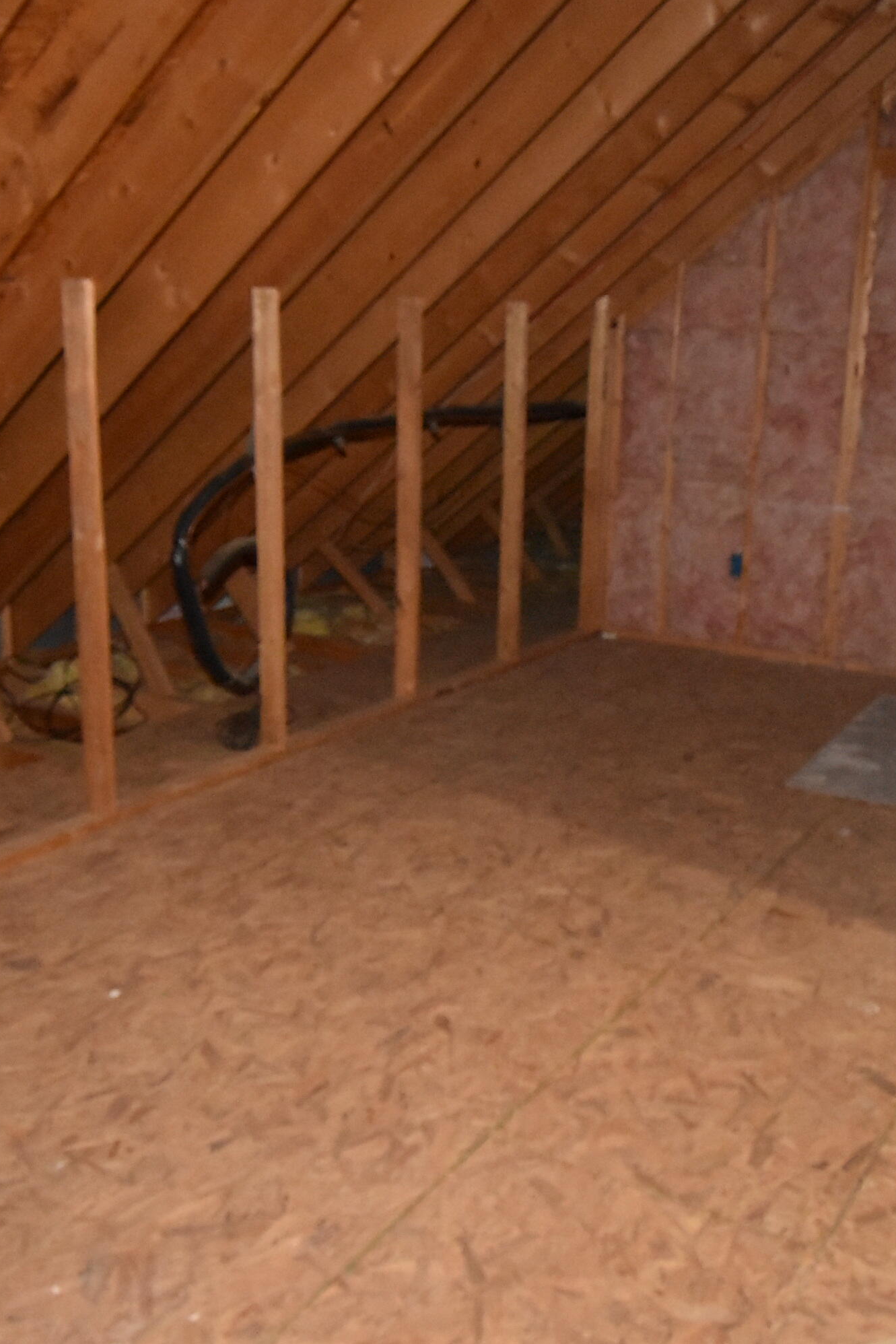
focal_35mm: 36
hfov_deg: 36.9
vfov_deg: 53.1
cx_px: 480
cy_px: 672
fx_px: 1344
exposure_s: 1/60
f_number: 5.3
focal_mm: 16
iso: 6400
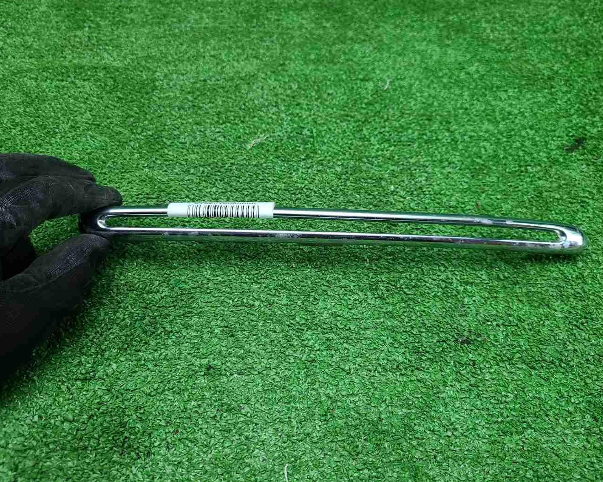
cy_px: 243
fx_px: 500
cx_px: 305
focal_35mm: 28
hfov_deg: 62.2
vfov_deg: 51.5
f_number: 1.8
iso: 130
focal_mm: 5.4
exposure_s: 1/50
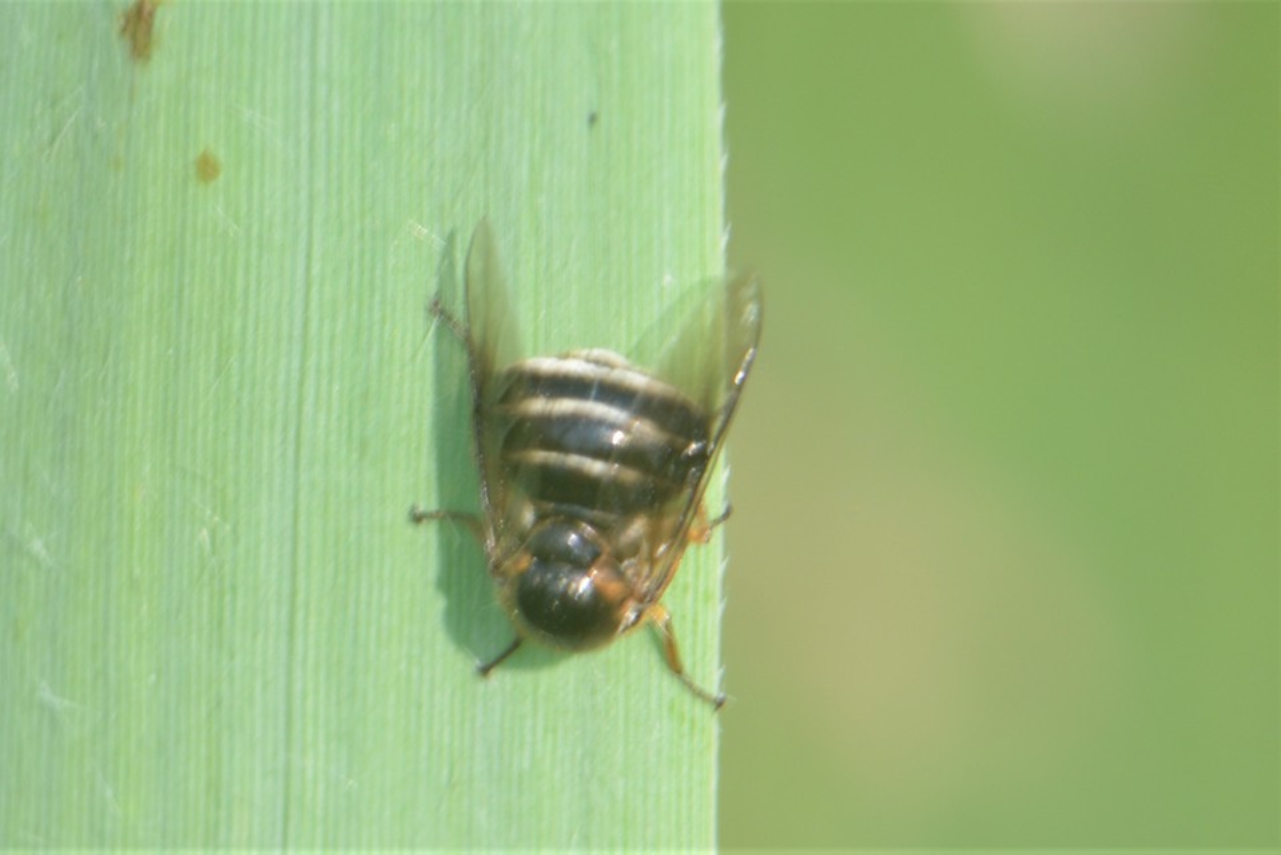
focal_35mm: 330
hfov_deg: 6.2
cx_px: 640
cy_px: 428
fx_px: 11745
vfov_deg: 4.2
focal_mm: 220
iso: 220
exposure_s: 1/125
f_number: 8
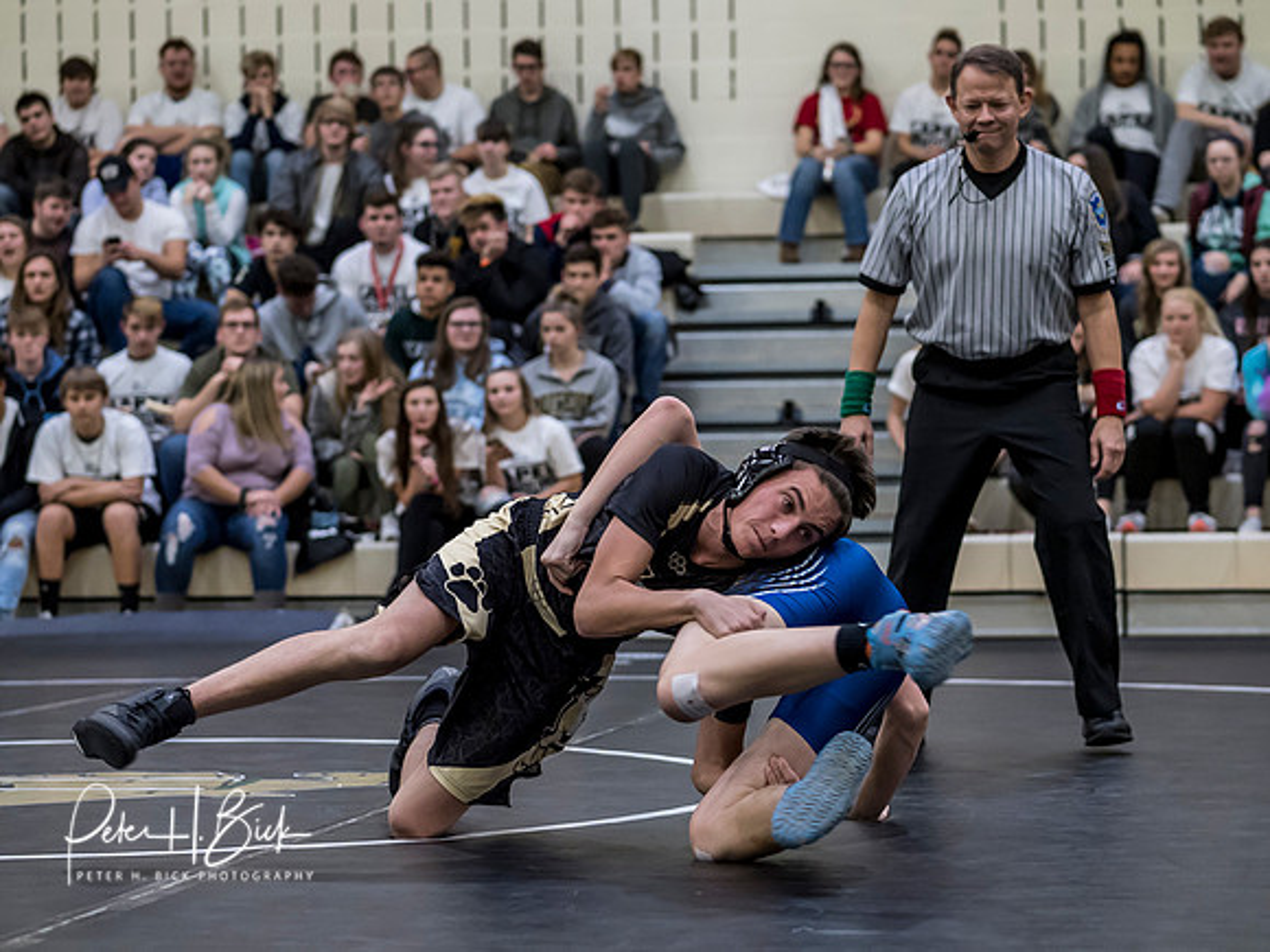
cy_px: 411
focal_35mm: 110
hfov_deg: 17.9
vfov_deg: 13.5
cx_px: 616
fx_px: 4030
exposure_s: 1/640
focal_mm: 45
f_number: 1.8
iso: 1250
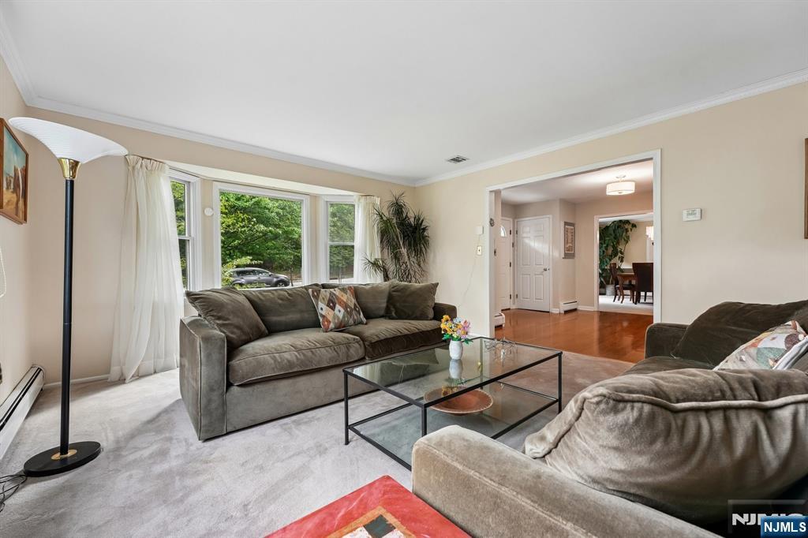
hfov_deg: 104.3
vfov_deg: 81.2
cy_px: 269
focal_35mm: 14
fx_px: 314
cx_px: 404
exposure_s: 1/6
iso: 250
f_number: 8
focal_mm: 14
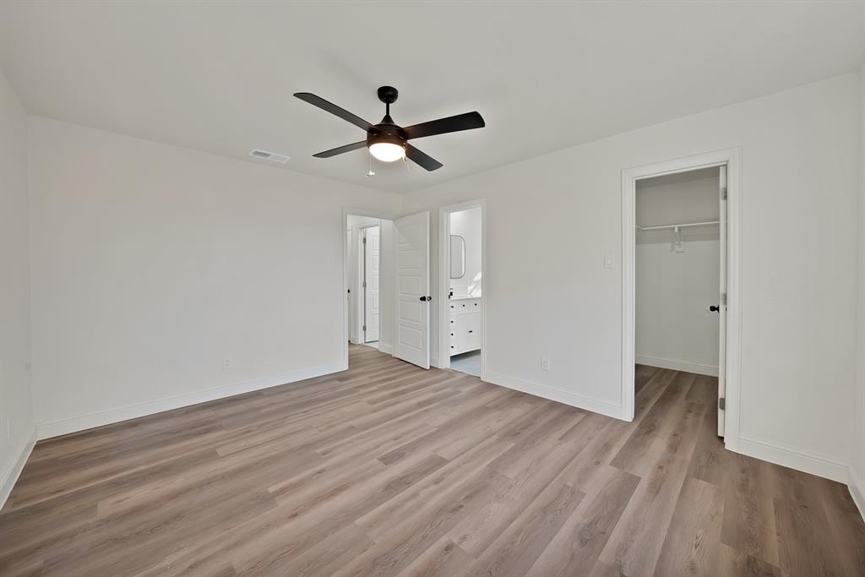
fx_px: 288
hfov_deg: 112.6
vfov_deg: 90.0
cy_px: 288
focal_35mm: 12
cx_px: 432
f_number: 10
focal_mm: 12
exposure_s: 1/5
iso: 640
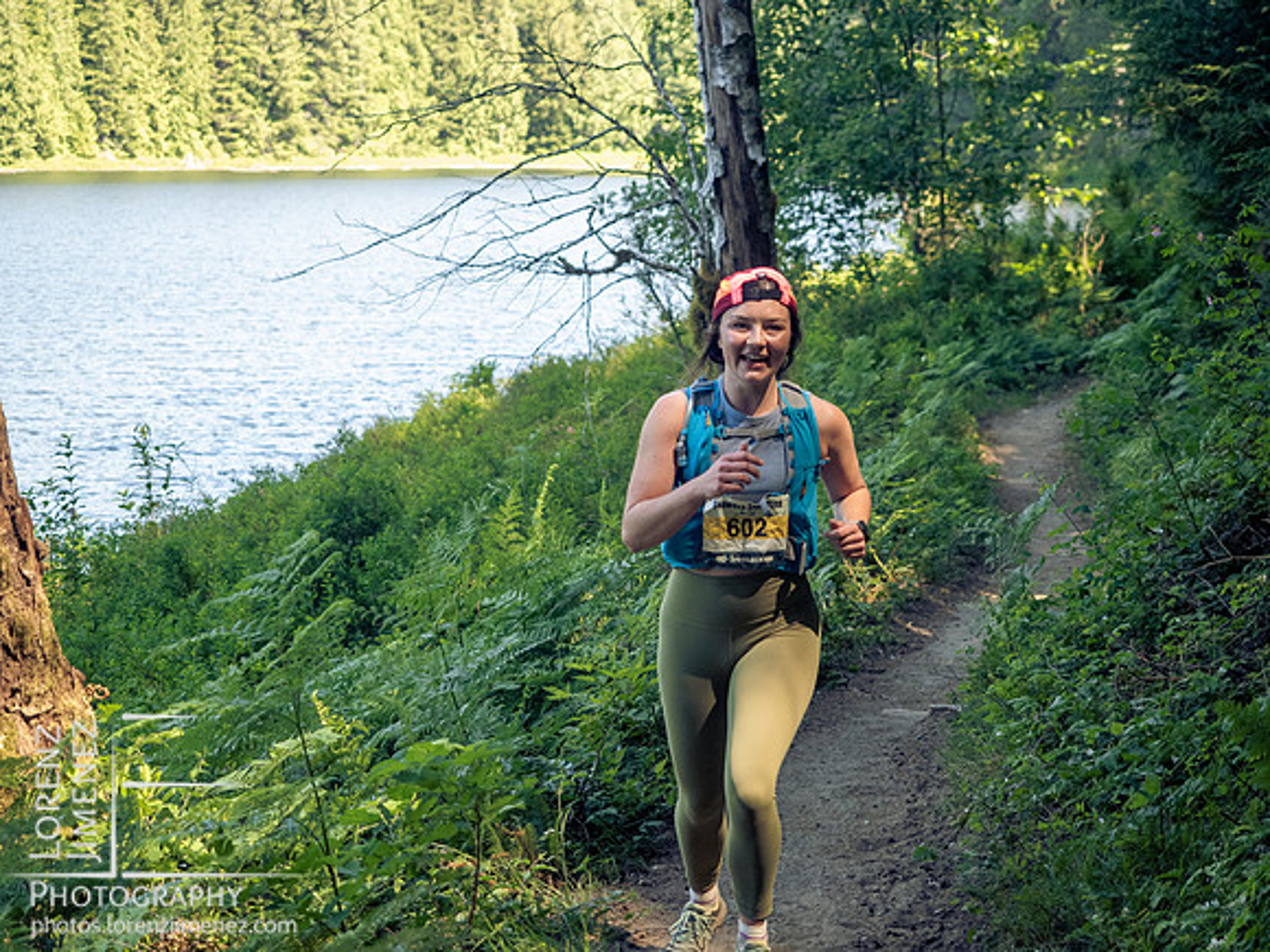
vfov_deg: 18.4
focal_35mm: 80
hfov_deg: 24.4
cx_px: 635
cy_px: 476
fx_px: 2935
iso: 1250
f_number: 2.8
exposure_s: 1/1000
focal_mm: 40
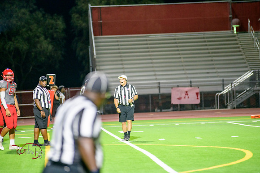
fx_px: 1445
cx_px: 130
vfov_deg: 6.9
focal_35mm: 200
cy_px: 86
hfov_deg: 10.3
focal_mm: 200
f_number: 2.8
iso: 1600
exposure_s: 1/250
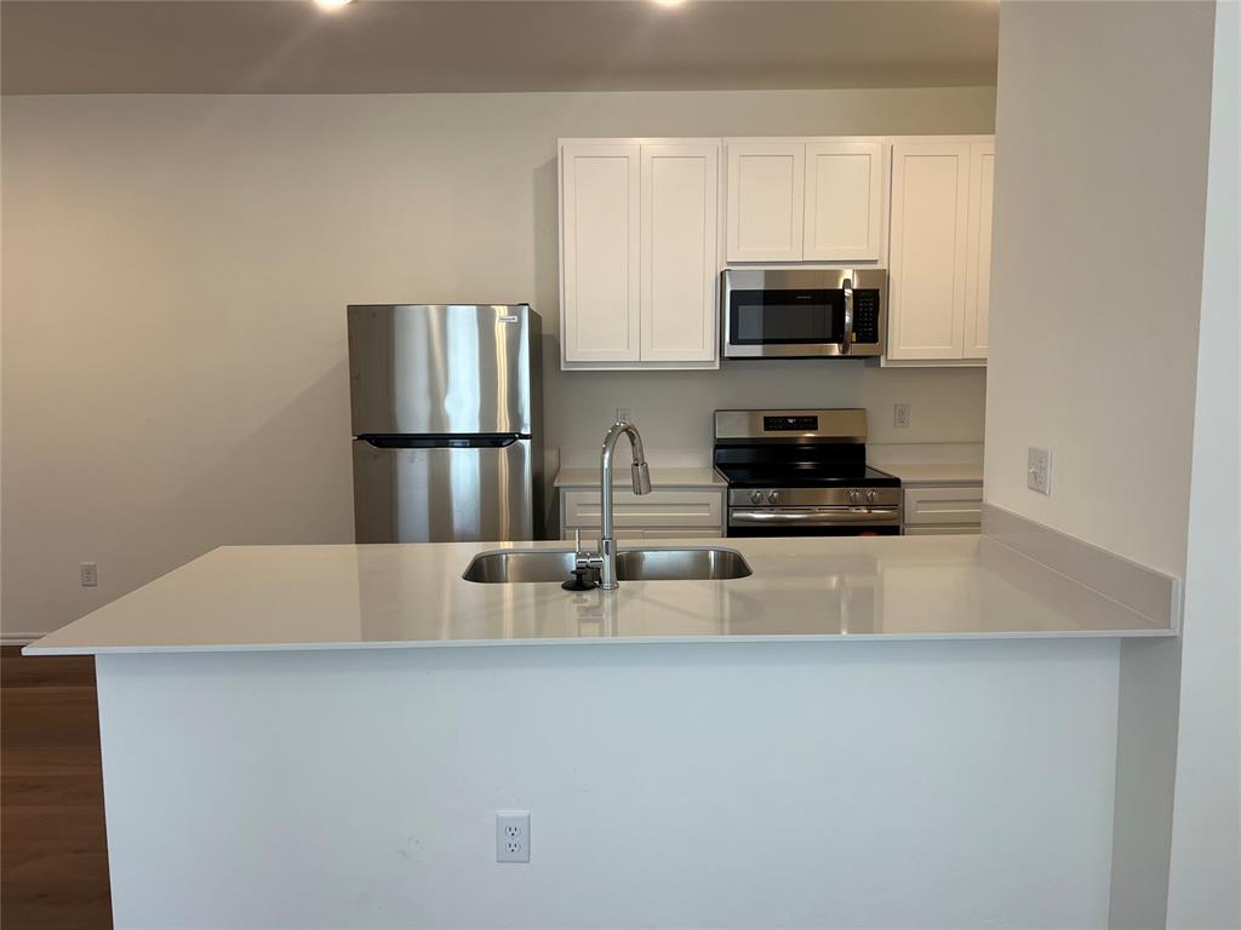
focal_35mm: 26
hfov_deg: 67.3
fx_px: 932
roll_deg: +0.7
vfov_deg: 53.1
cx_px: 620
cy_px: 465
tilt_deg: -7.0
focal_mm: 5.7
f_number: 1.5
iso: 64
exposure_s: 1/120
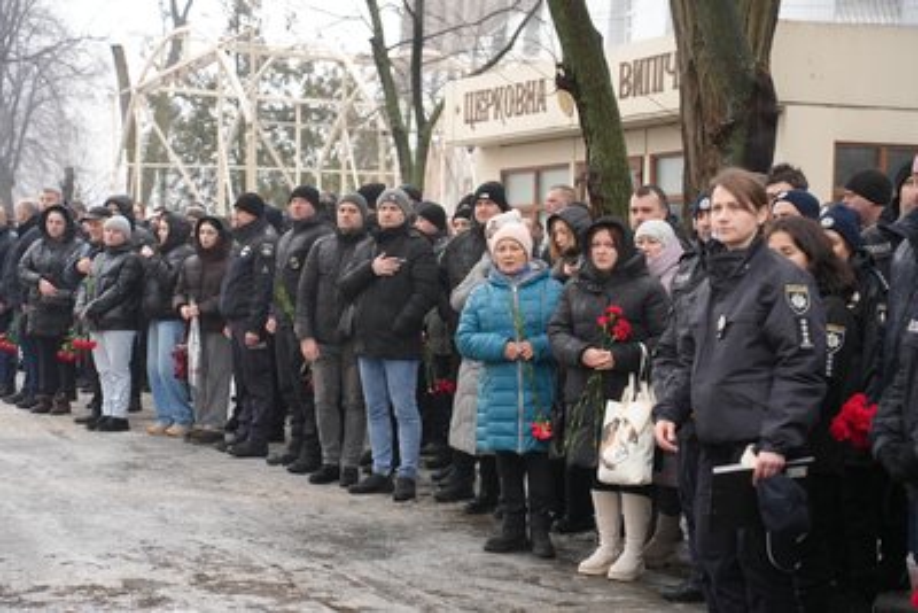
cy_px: 306
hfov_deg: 28.8
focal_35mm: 70
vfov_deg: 19.5
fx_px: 1786
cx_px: 459
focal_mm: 70
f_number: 4
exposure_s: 1/160
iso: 640
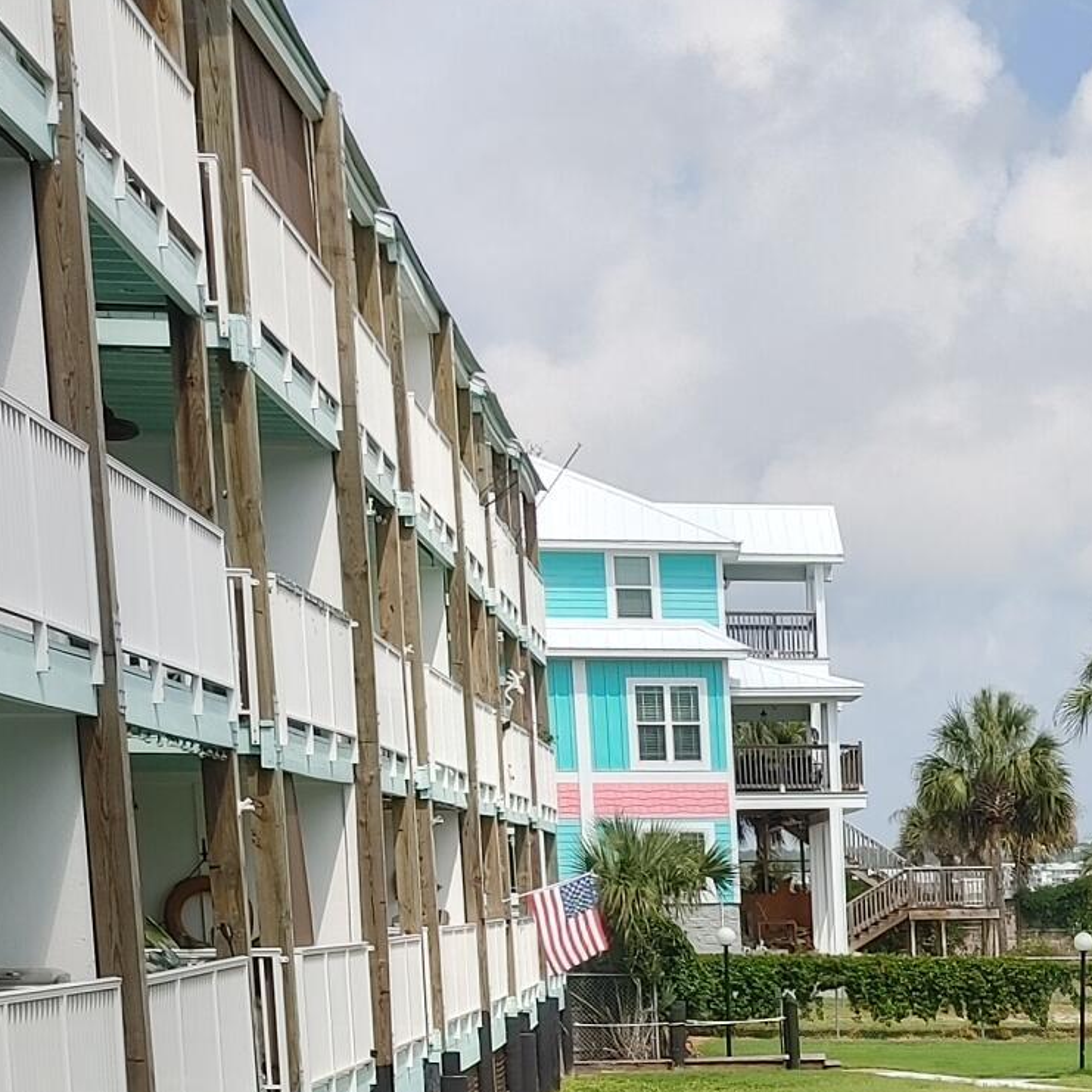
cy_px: 1381
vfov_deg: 17.6
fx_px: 3319
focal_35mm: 93
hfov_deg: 17.3
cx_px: 1494
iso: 50
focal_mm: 5.58
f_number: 1.8
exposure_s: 1/980
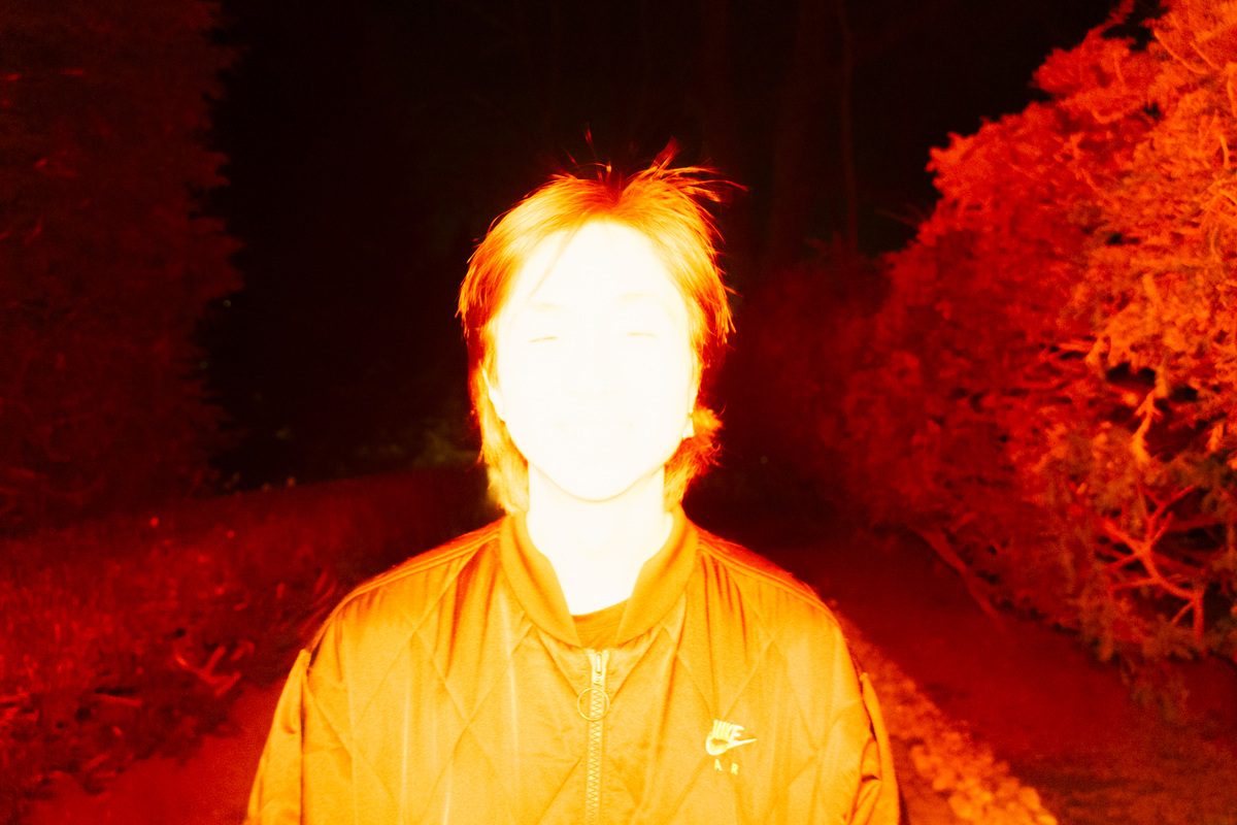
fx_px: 928
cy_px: 412
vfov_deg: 47.9
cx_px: 618
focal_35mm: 27
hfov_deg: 67.4
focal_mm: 18
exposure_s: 1/8
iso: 8000
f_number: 3.5
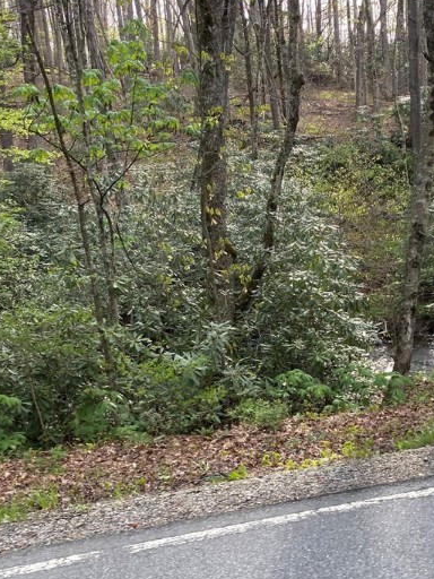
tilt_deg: -10.2
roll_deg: +4.0
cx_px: 302
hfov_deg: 36.3
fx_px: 652
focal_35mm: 39
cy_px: 349
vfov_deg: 47.6
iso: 32
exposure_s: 1/169
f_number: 1.8
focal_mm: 4.25
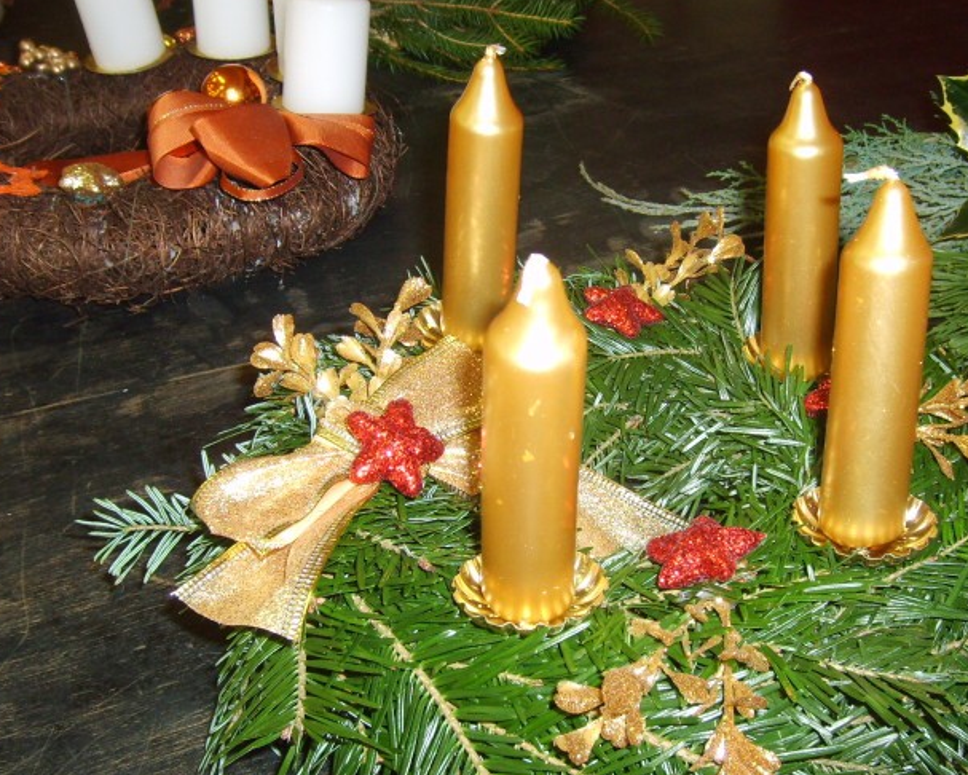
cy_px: 439
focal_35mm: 45
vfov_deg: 33.4
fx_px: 1290
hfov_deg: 41.1
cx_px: 512
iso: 100
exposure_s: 1/45
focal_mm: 5.8
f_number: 2.8
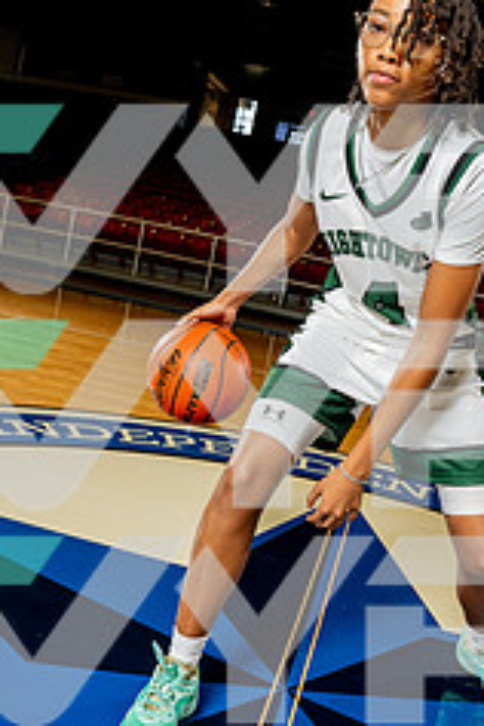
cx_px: 337
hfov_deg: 34.6
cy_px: 417
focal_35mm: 38
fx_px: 766
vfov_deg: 50.5
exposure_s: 1/250
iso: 640
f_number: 5.6
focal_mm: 20
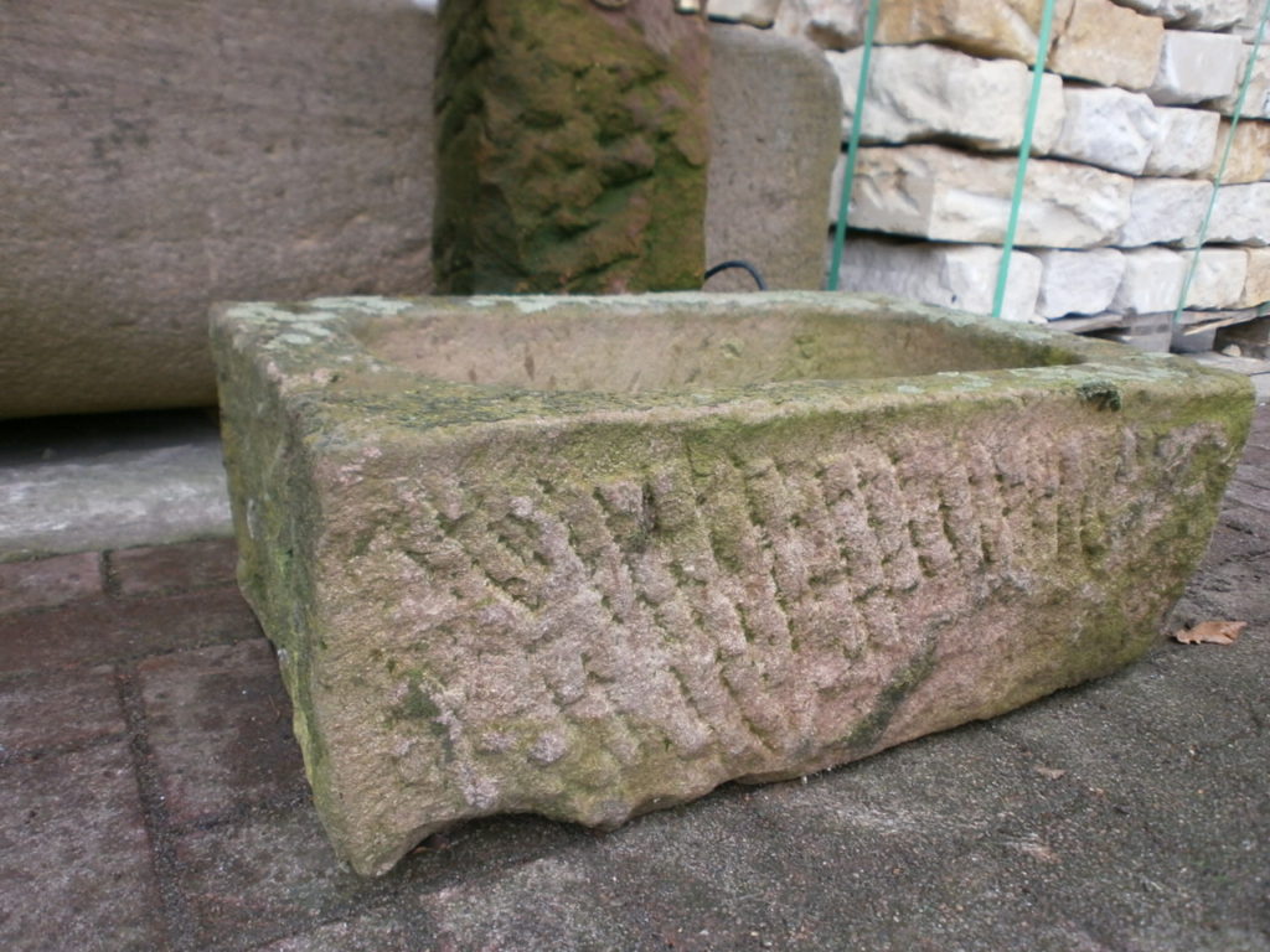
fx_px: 991
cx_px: 635
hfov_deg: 65.3
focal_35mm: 27
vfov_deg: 51.4
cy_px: 476
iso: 100
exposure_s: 1/40
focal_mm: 4.8
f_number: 2.9
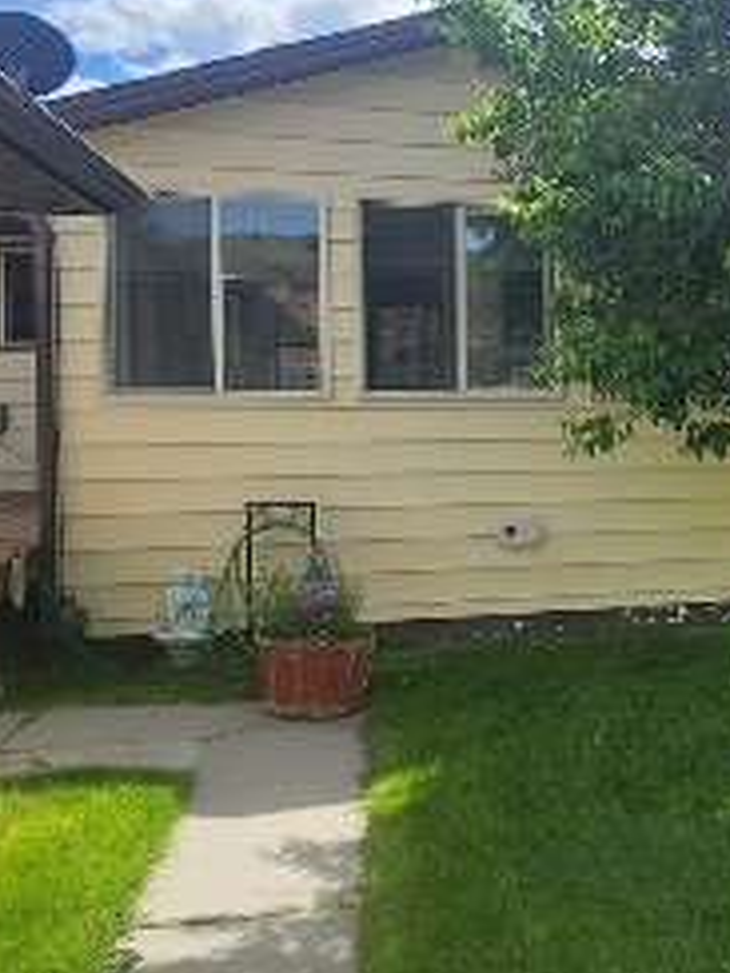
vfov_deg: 45.7
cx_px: 786
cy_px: 431
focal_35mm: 41
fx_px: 1153
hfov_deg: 31.5
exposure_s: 1/2327
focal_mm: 2.2
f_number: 2.2
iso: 50
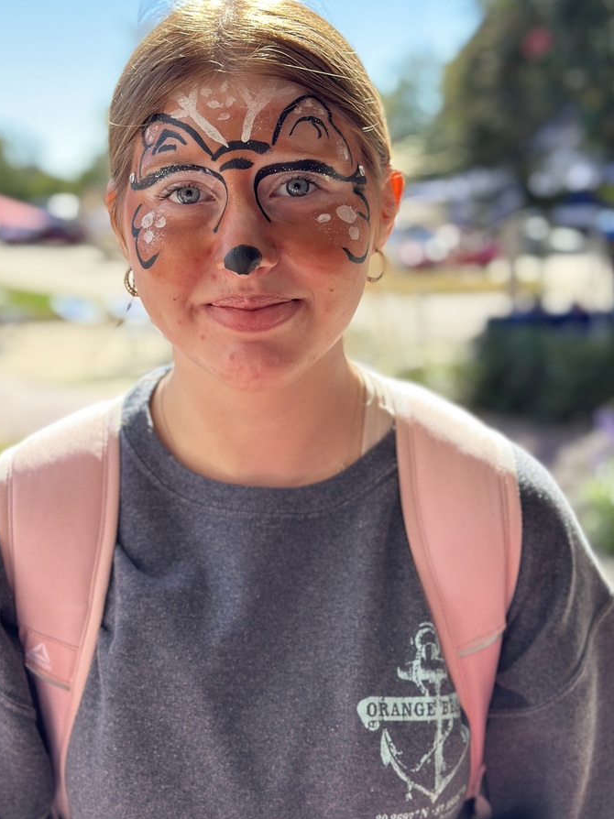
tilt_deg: -7.8
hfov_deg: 26.5
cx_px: 299
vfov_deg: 34.9
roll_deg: -0.2
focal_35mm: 55
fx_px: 1301
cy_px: 366
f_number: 1.78
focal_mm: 6.86
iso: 80
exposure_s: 1/1517
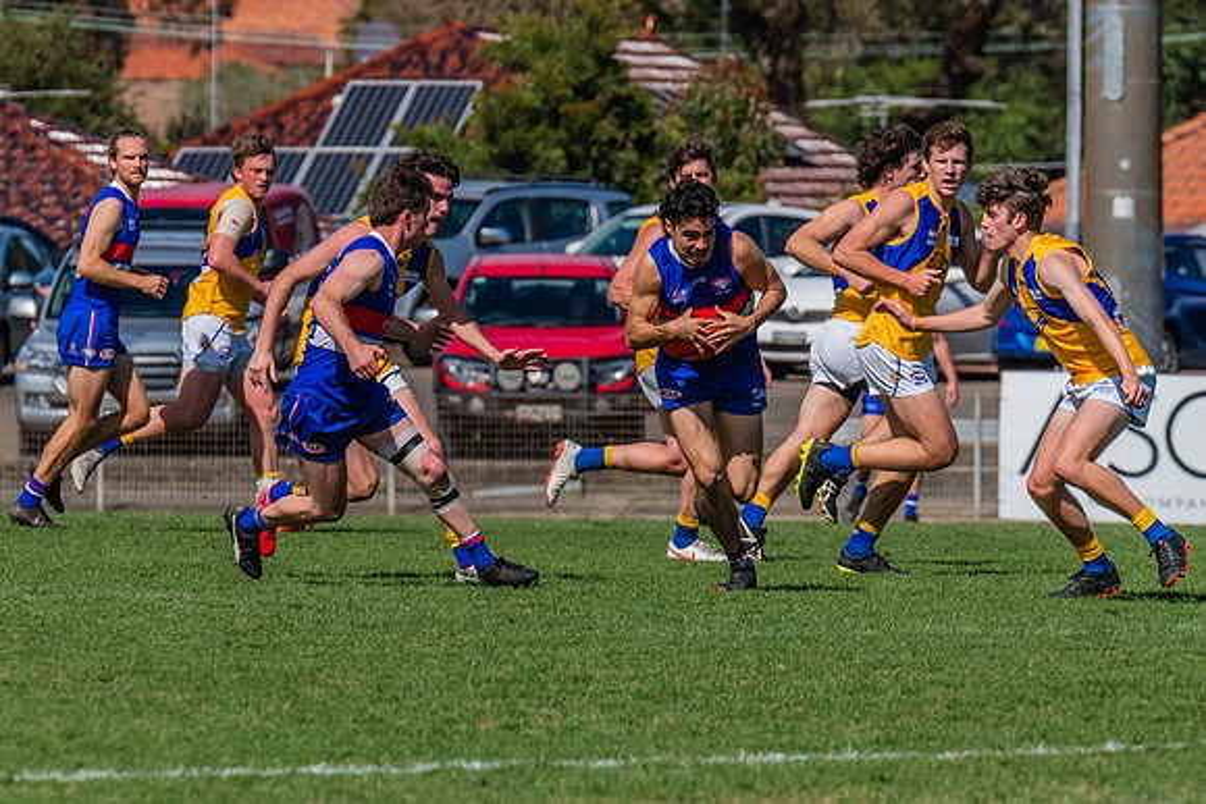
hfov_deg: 3.7
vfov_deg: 2.5
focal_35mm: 555
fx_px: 18612
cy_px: 381
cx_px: 711
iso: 800
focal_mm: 420
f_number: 11
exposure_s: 1/1600
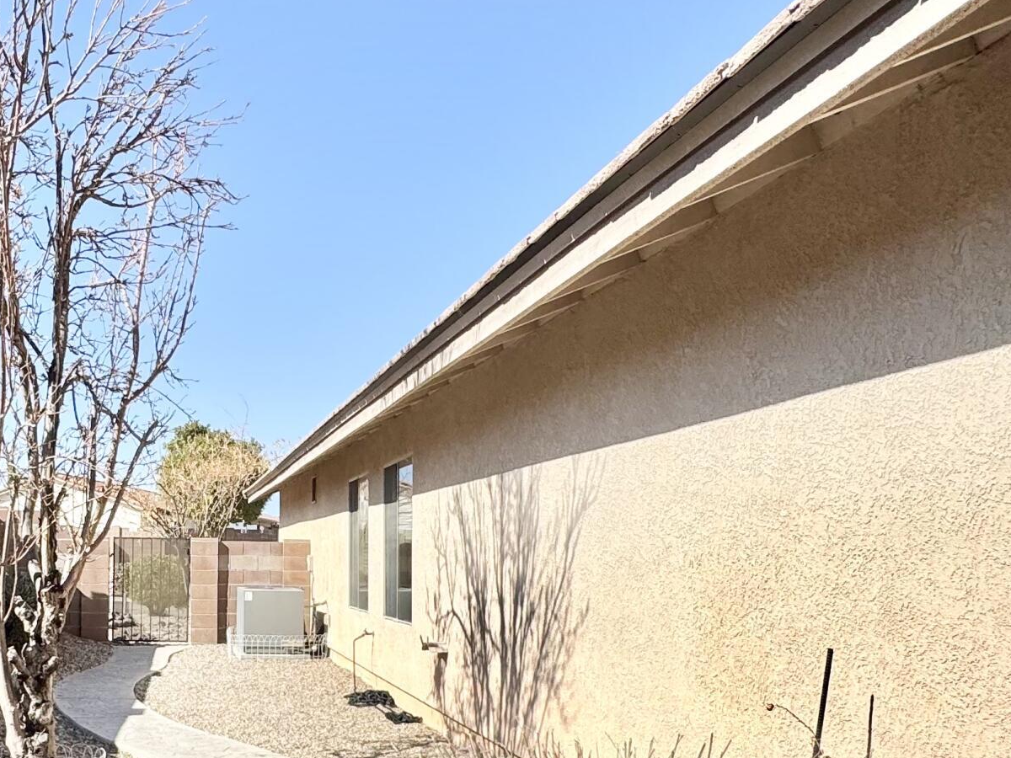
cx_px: 194
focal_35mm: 35
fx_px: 1022
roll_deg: -0.9
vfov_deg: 39.8
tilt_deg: +0.2
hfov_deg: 49.4
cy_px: 552
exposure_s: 1/2208
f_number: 2.2
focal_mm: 2.22
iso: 50
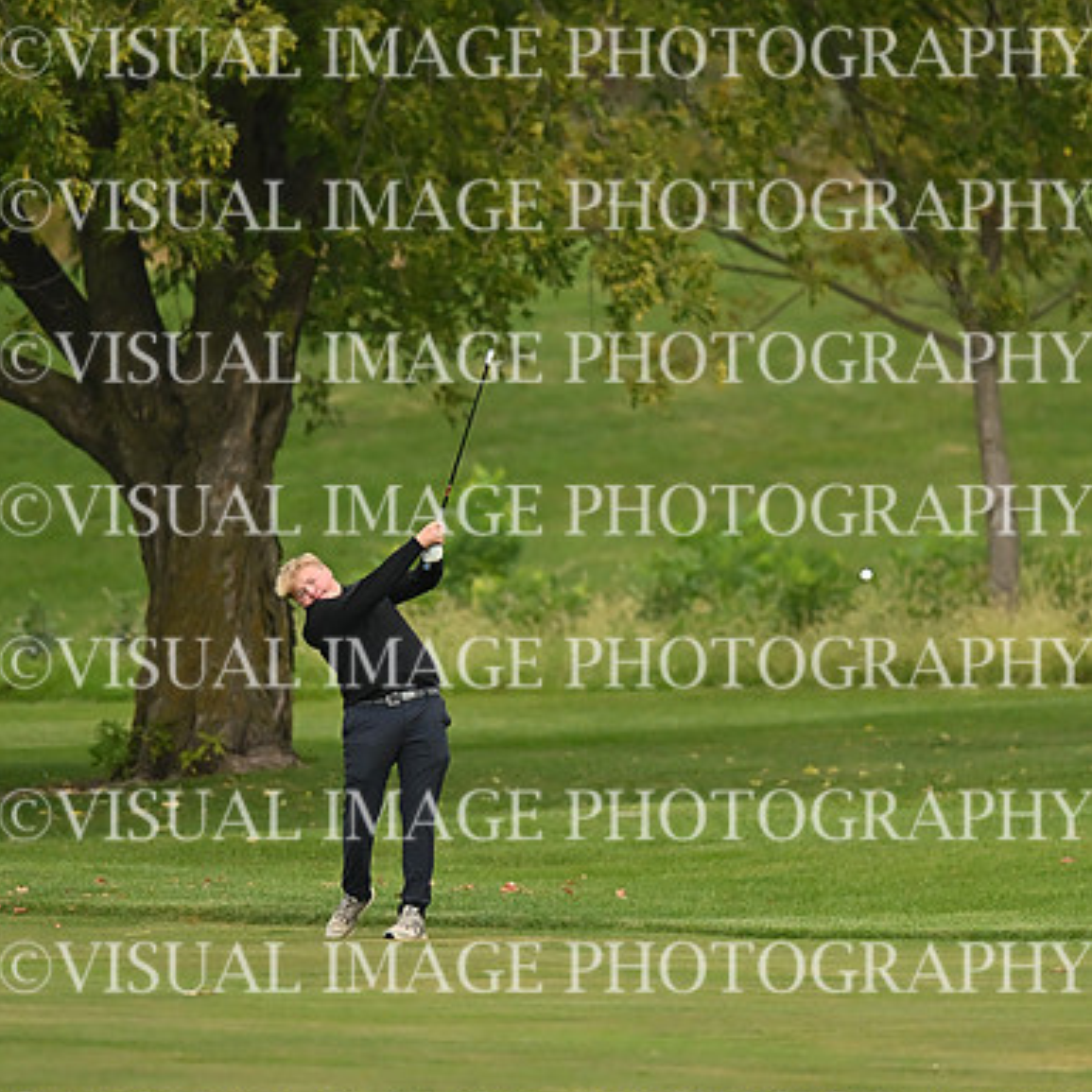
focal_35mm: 769
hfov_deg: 2.3
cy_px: 434
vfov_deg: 2.3
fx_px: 27446
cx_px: 546
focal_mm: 400
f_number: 4.5
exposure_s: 1/3200
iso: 4000
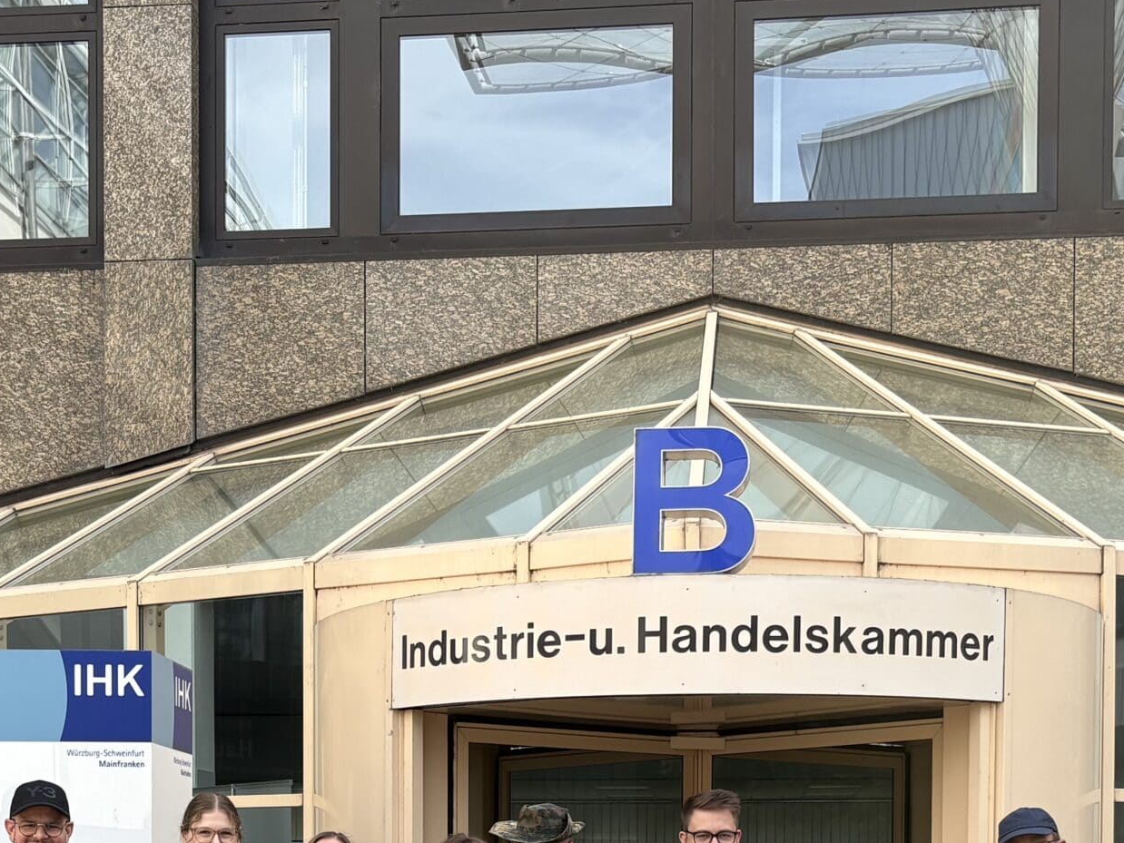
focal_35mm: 63
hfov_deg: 30.7
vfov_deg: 22.0
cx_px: 509
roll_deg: -0.3
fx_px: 2046
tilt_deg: -0.2
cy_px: 924
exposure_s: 1/612
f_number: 1.6
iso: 50
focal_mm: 5.96
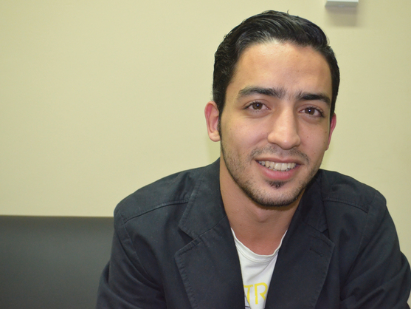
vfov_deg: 33.6
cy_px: 154
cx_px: 226
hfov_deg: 43.8
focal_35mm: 43
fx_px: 511
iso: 2500
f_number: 4.2
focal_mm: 26
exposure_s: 1/60
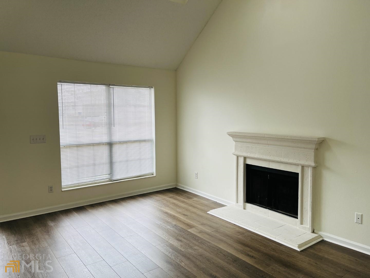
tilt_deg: -4.9
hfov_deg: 67.3
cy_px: 139
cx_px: 185
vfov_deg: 53.1
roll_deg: +0.0
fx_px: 278
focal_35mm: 26
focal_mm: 5.1
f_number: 1.6
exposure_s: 1/120
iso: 64
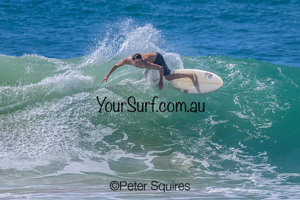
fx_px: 8438
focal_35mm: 1012
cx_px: 158
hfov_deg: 2.0
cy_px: 93
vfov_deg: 1.4
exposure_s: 1/2000
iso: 720
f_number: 11
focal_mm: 800
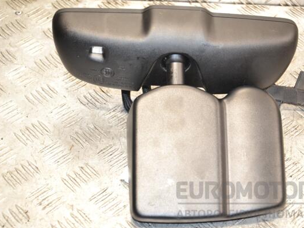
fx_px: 646
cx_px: 166
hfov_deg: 26.5
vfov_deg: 20.0
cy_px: 114
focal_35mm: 74
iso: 800
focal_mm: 45
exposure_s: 1/60
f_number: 4.8
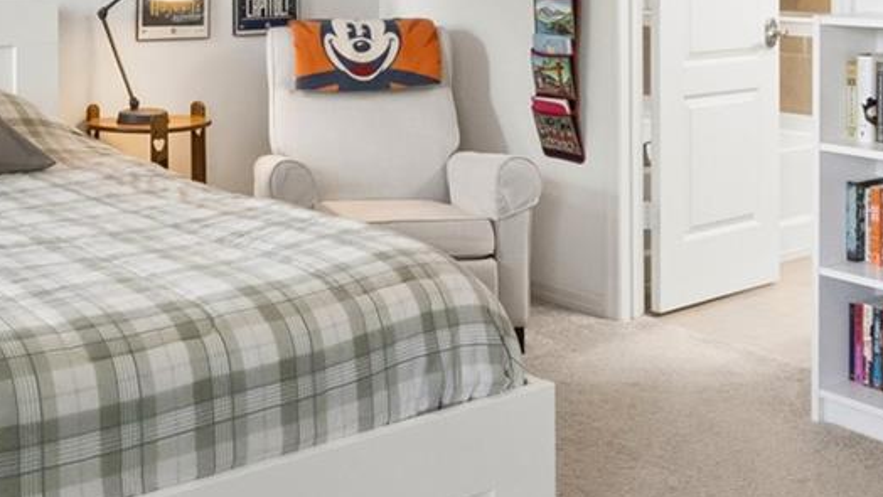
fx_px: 1124
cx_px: 204
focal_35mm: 48
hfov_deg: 41.4
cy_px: -52
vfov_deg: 23.4
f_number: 11
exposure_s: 1/30
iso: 1600
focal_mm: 10
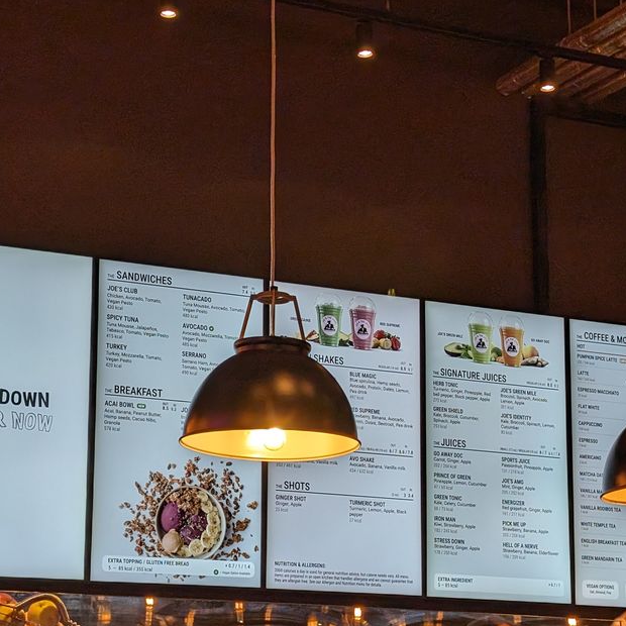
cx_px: 331
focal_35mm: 84
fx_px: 1719
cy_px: 390
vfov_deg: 20.6
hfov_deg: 20.6
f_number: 1.68
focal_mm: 6.9
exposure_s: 1/100
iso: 58
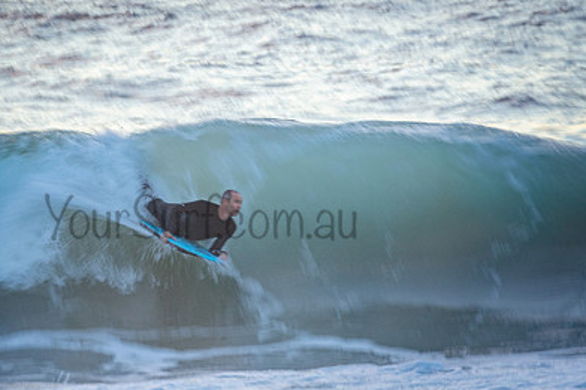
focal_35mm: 1111
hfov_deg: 1.9
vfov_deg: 1.2
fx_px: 18076
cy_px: 204
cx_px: 199
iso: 100
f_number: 13
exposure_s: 1/25
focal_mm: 500
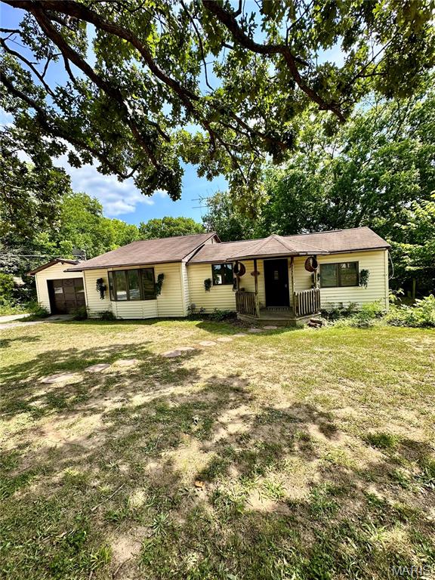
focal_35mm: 14
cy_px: 290
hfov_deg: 85.7
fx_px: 235
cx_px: 218
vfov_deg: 102.1
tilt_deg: -4.2
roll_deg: +3.8
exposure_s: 1/895
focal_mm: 2.22
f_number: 2.2
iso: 40
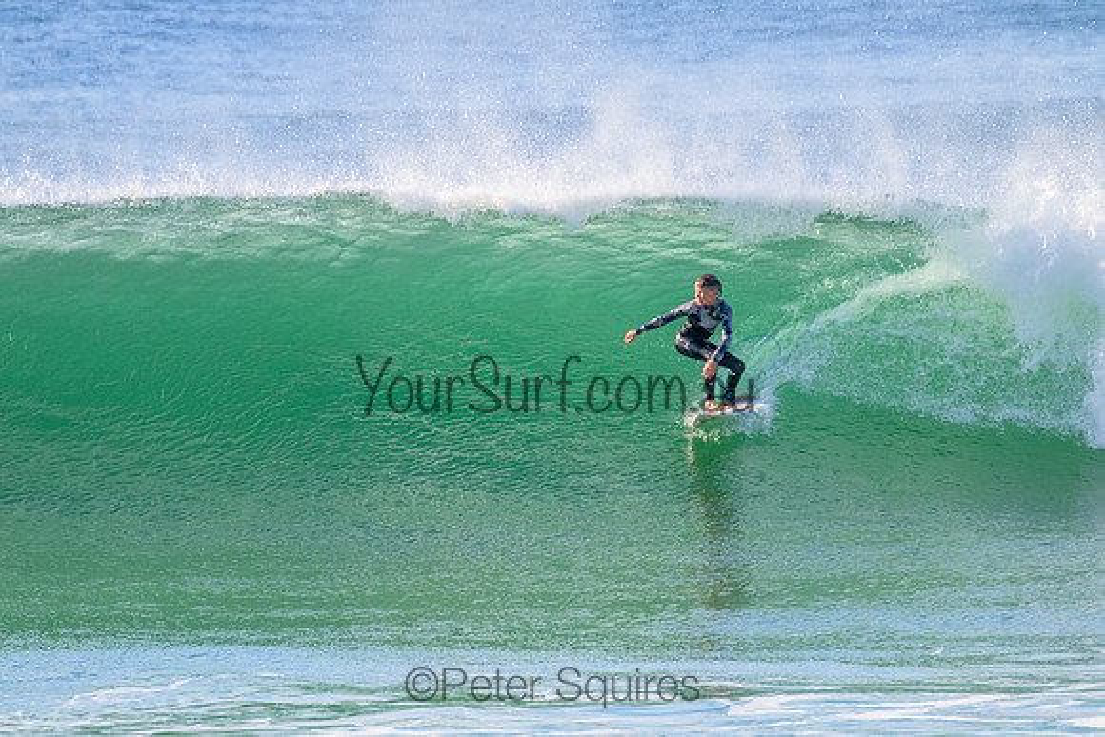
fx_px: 24560
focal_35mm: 800
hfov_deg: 2.6
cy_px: 368
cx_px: 552
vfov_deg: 1.7
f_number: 11
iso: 3600
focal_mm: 800
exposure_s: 1/2000
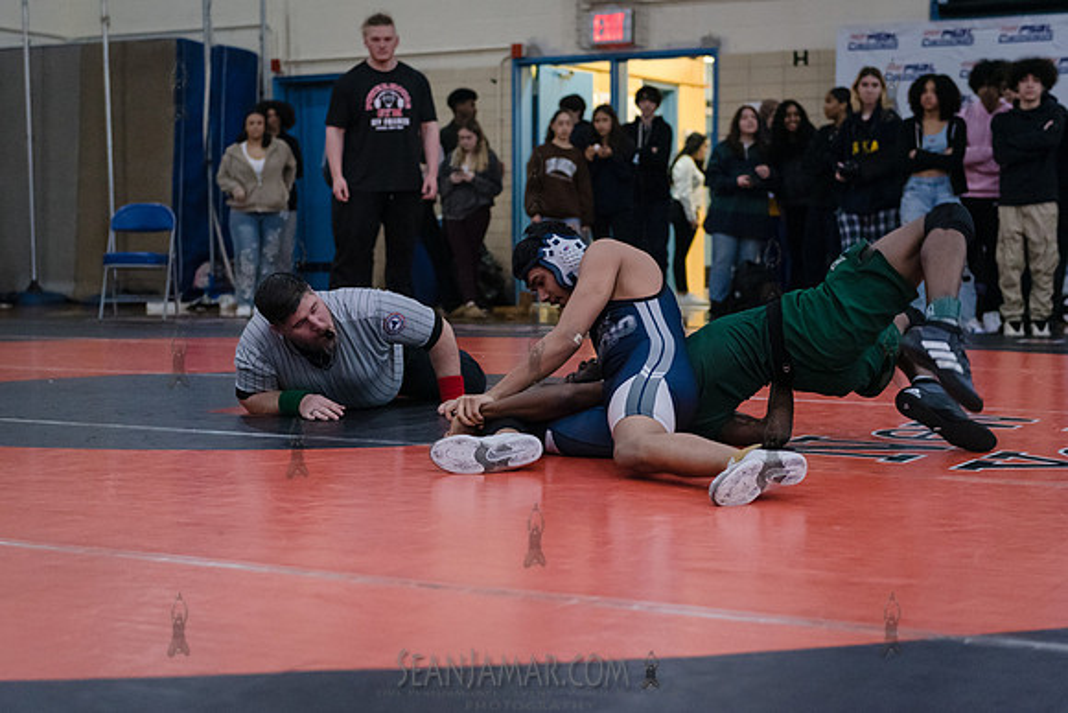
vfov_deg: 20.3
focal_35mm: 67
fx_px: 1987
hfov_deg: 30.1
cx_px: 510
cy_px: 358
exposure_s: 1/320
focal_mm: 62
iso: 5000
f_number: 3.2
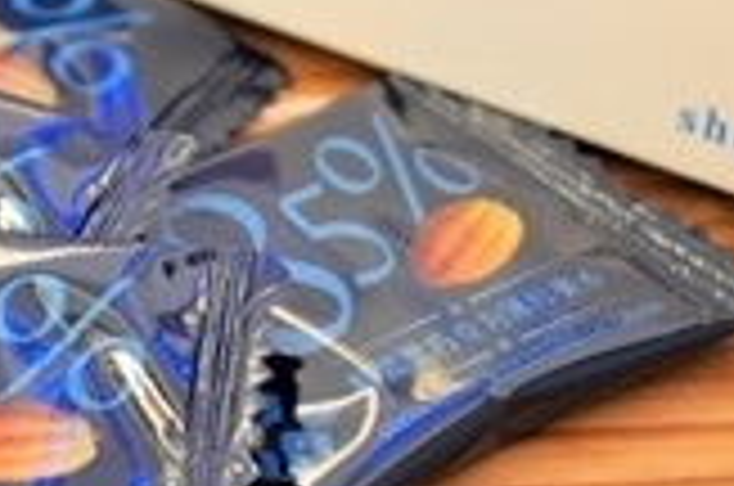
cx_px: -779
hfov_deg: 8.0
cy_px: -376
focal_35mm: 246
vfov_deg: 5.5
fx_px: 5006
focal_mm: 50
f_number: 5
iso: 1250
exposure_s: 1/50
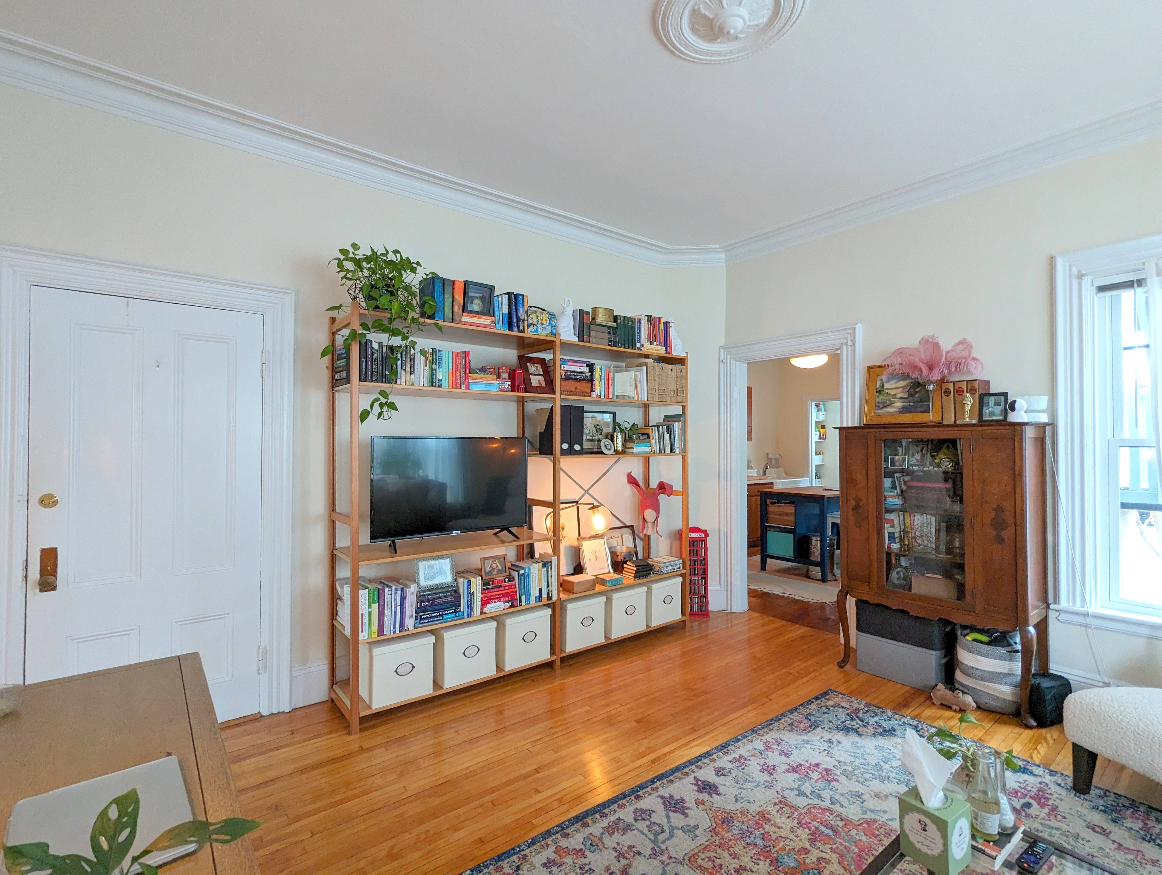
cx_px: 581
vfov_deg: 78.2
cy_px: 438
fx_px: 538
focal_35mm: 16
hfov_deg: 94.4
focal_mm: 2.35
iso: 188
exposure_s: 1/23.8
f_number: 2.2
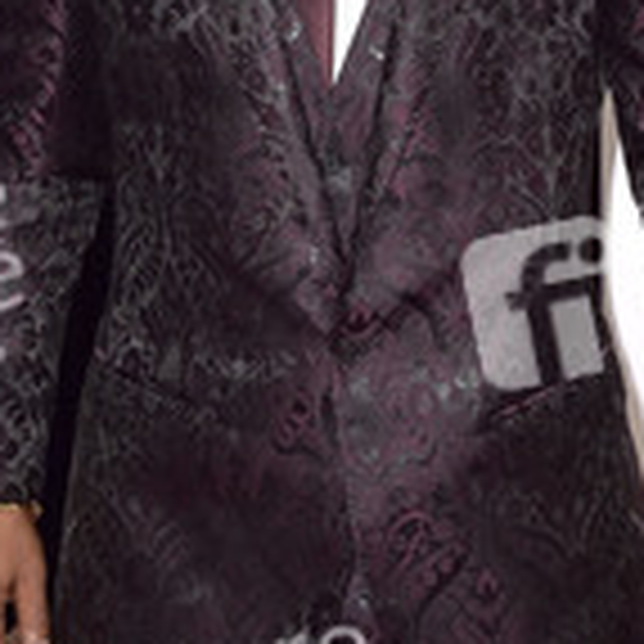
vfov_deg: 10.4
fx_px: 3515
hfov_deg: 10.5
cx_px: 286
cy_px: 59
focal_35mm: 167
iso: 500
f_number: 6.3
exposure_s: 1/320
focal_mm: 70
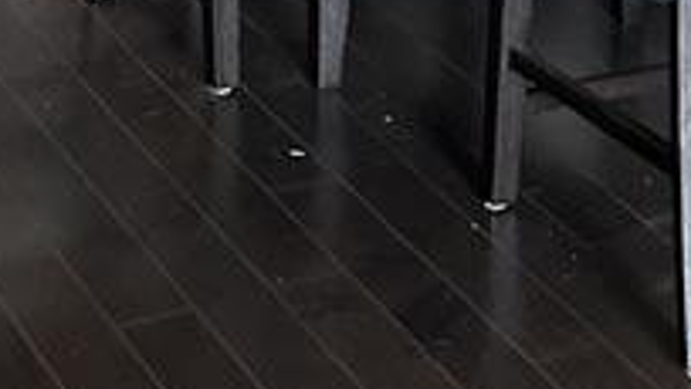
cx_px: 467
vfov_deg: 7.9
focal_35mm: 142
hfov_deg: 15.1
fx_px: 2603
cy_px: -589
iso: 200
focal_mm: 5.7
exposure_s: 1/60
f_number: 1.5
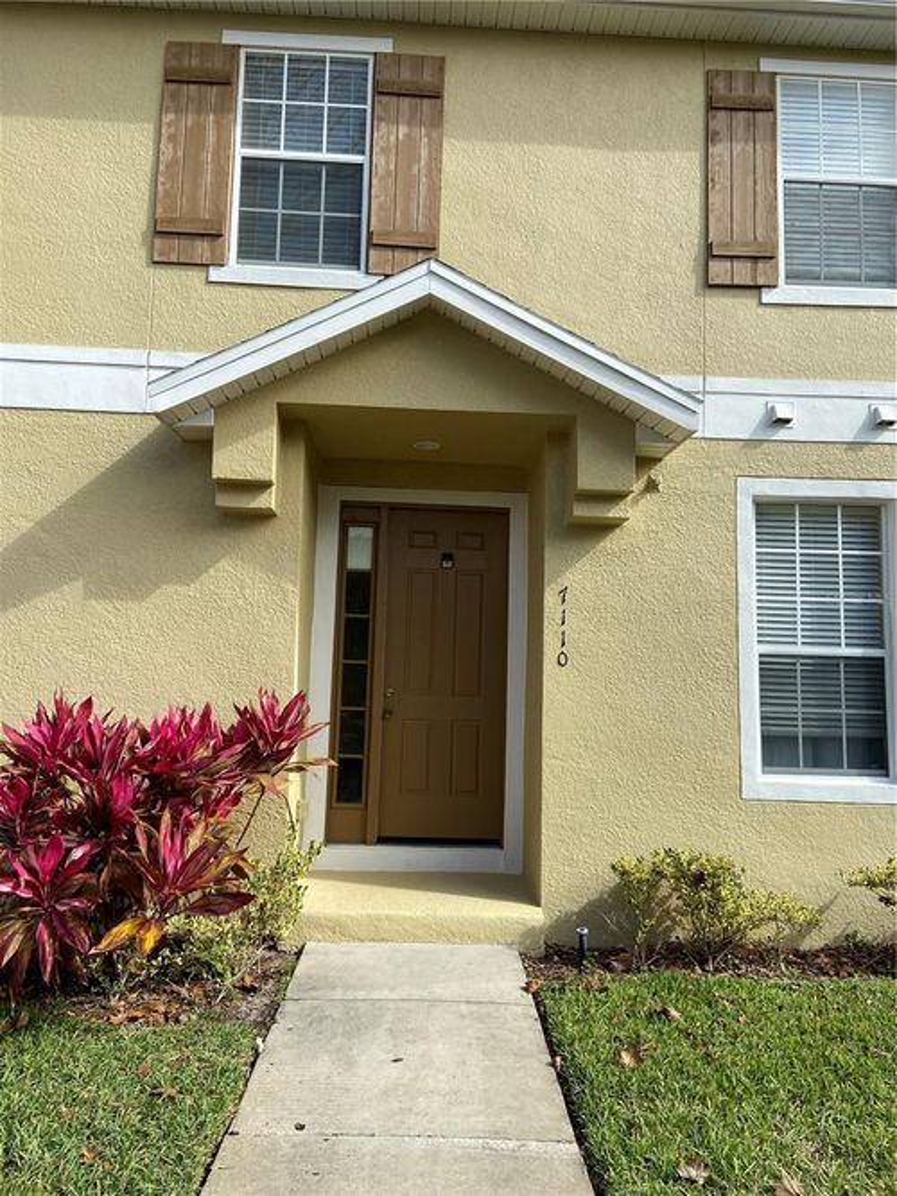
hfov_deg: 53.0
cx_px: 448
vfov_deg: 67.3
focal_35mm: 26
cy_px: 598
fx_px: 899
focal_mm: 4.25
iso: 32
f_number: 1.8
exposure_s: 1/1522
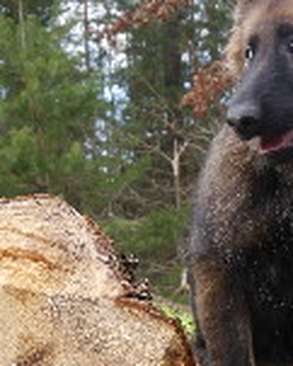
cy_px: 189
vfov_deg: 23.3
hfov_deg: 18.1
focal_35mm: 82
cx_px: 315
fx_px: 888
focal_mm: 18
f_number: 4.5
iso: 640
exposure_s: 1/400
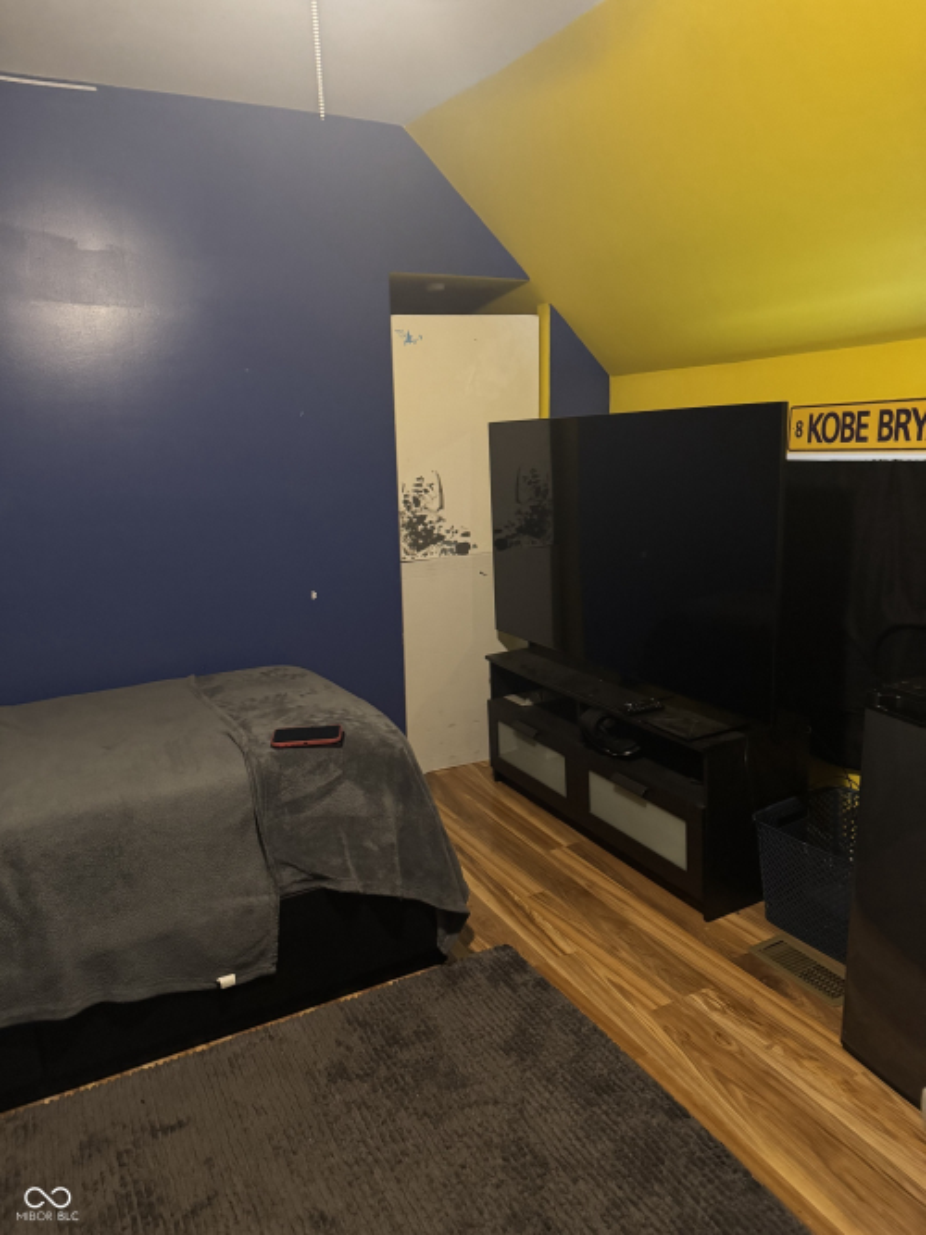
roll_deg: +1.1
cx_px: 463
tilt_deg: -13.3
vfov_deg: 71.6
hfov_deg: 56.8
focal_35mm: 24
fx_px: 856
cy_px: 618
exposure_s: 1/30
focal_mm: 6.76
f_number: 1.78
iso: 1000
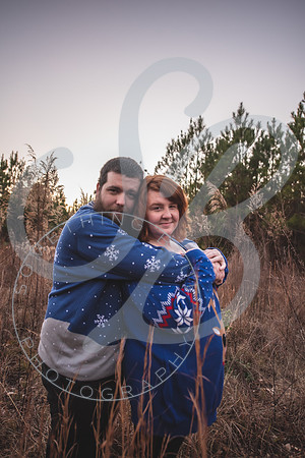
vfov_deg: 73.7
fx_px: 305
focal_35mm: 24
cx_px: 152
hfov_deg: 53.1
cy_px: 229
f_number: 2.8
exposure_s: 1/320
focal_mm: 24
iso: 500
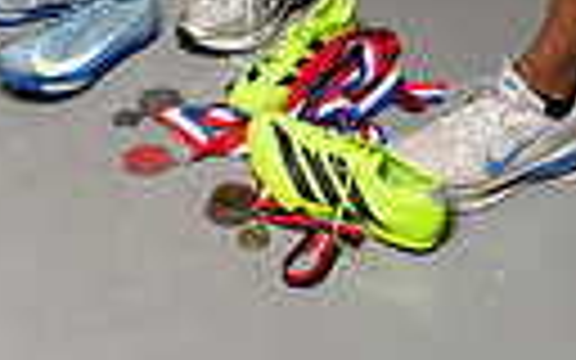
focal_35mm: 104
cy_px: -590
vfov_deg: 10.3
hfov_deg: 20.0
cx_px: 315
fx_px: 1633
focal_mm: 29
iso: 125
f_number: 8
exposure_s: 1/250
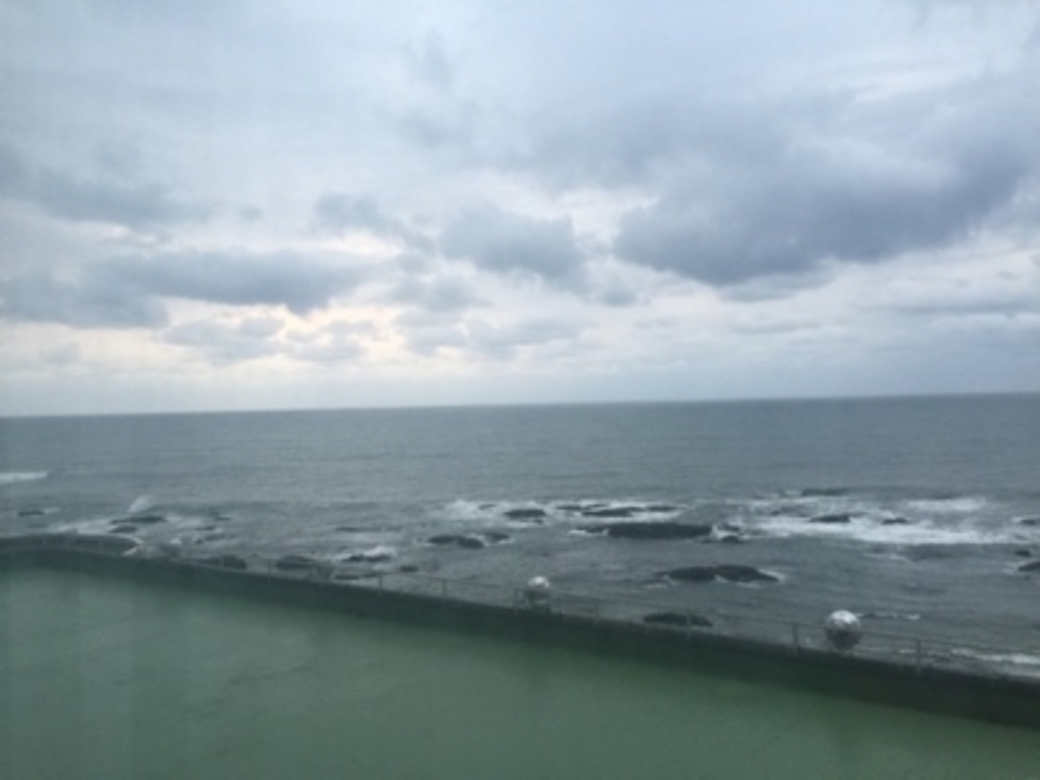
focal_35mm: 29
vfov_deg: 48.2
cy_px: 390
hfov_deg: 61.7
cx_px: 520
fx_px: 871
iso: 32
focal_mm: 4.15
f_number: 2.2
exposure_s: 1/30
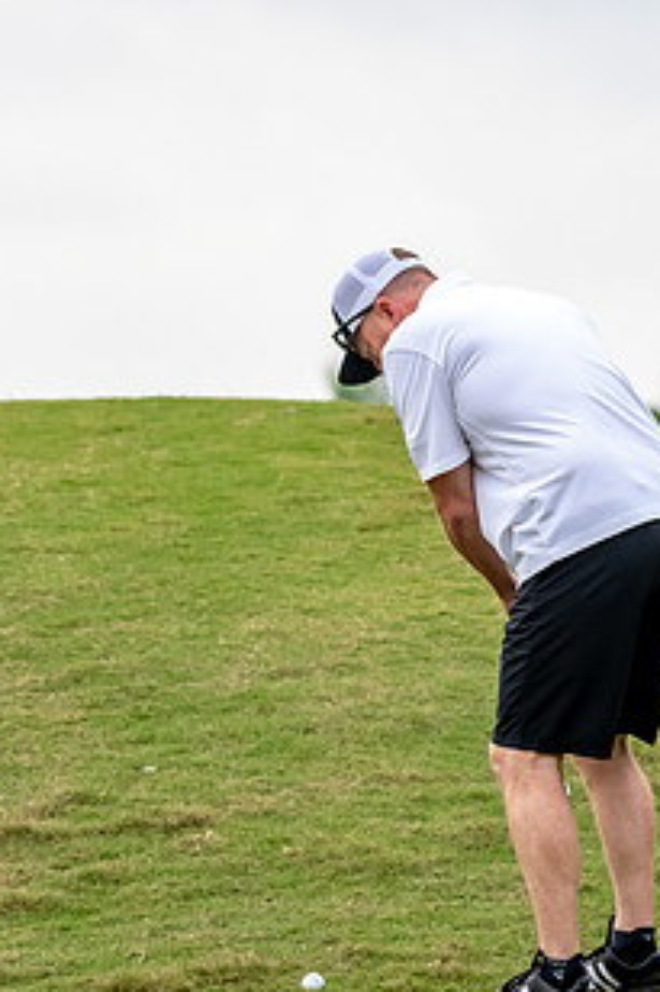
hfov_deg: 3.1
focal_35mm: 439
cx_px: 441
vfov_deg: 4.7
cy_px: 586
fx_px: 12085
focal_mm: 200
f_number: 5.6
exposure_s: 1/2000
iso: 1400
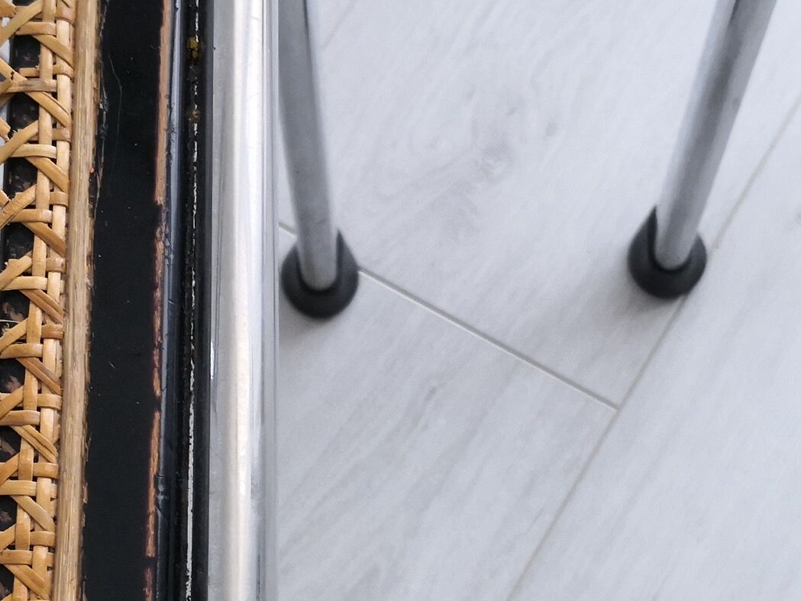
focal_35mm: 84
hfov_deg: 23.3
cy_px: 487
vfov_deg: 17.4
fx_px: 1944
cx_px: 403
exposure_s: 1/50
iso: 125
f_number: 1.6
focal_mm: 3.95
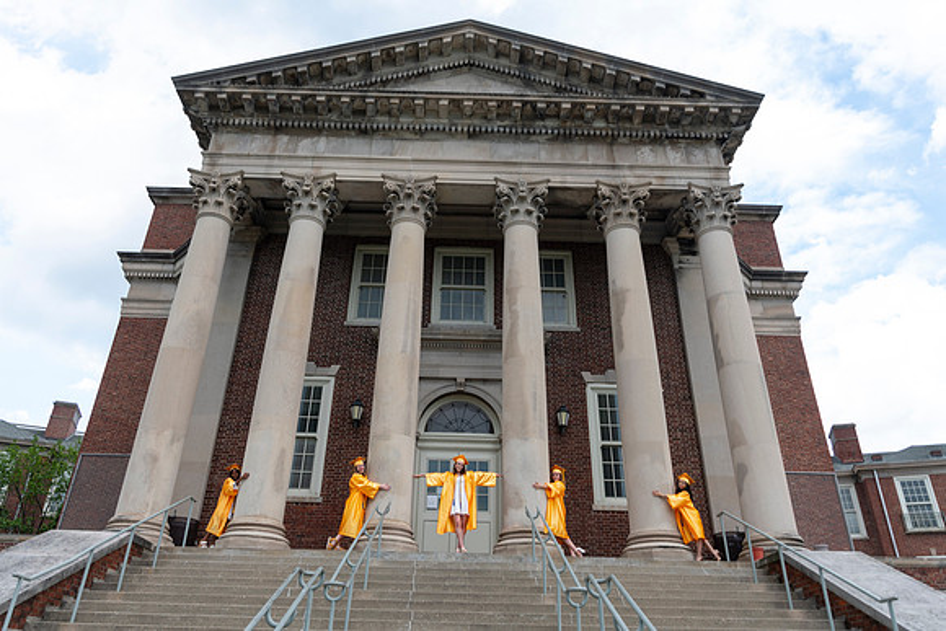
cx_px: 462
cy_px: 319
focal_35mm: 25
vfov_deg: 51.1
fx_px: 660
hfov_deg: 71.2
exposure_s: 1/60
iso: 80
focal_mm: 24
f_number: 5.6
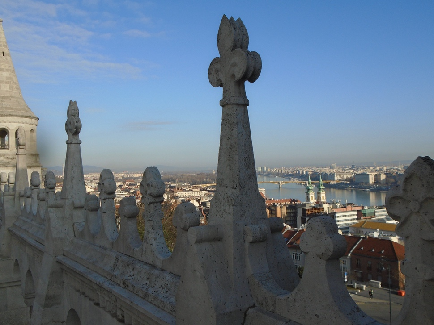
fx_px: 451
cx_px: 217
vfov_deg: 39.7
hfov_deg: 51.3
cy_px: 162
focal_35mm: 36
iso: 100
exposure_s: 1/1000
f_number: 3.8
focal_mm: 6.4
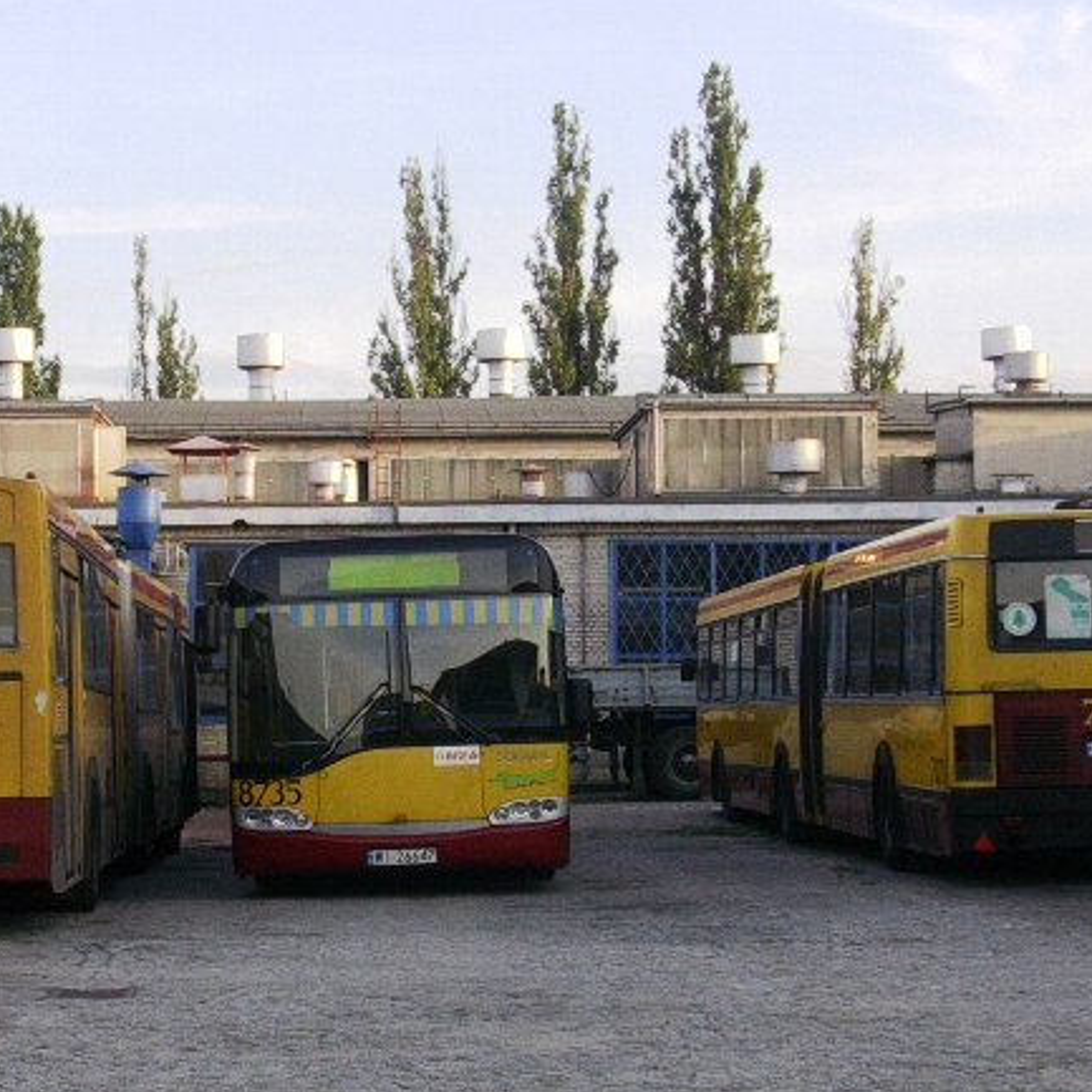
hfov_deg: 20.4
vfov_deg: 20.4
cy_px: 585
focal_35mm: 85
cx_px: 434
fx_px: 3034
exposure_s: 1/203
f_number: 3.1
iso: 70
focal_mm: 7.9
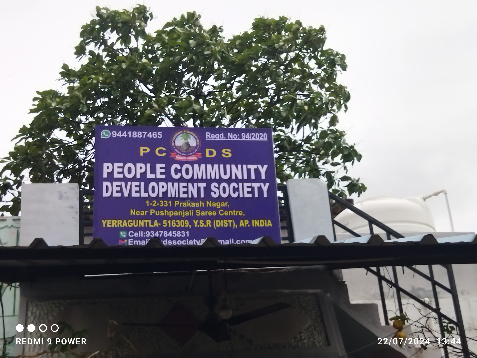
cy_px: 179
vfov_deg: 51.4
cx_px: 238
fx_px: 372
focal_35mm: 27
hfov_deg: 65.3
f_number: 1.79
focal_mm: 4.71
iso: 96
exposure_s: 1/4249
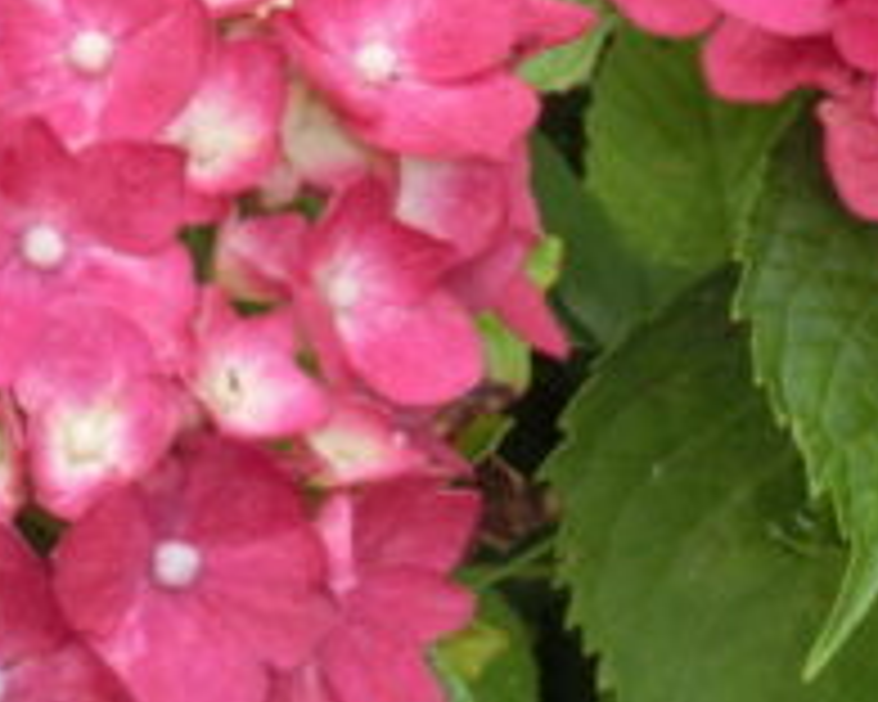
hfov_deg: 8.0
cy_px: 58
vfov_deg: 6.4
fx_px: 6236
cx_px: 635
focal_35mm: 240
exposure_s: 1/125
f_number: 5.4
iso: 100
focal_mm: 14.3
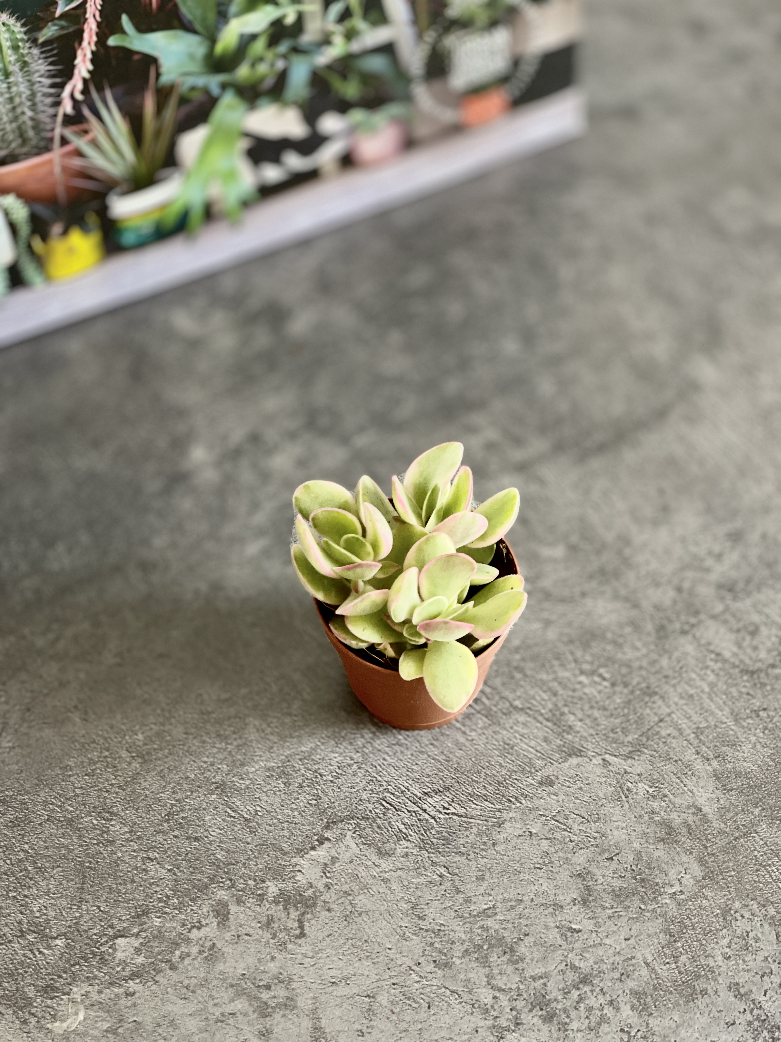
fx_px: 1925
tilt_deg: -58.5
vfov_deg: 30.3
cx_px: 390
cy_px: 521
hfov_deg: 22.9
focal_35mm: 64
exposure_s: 1/40
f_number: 2.2
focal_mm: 7.5
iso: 200
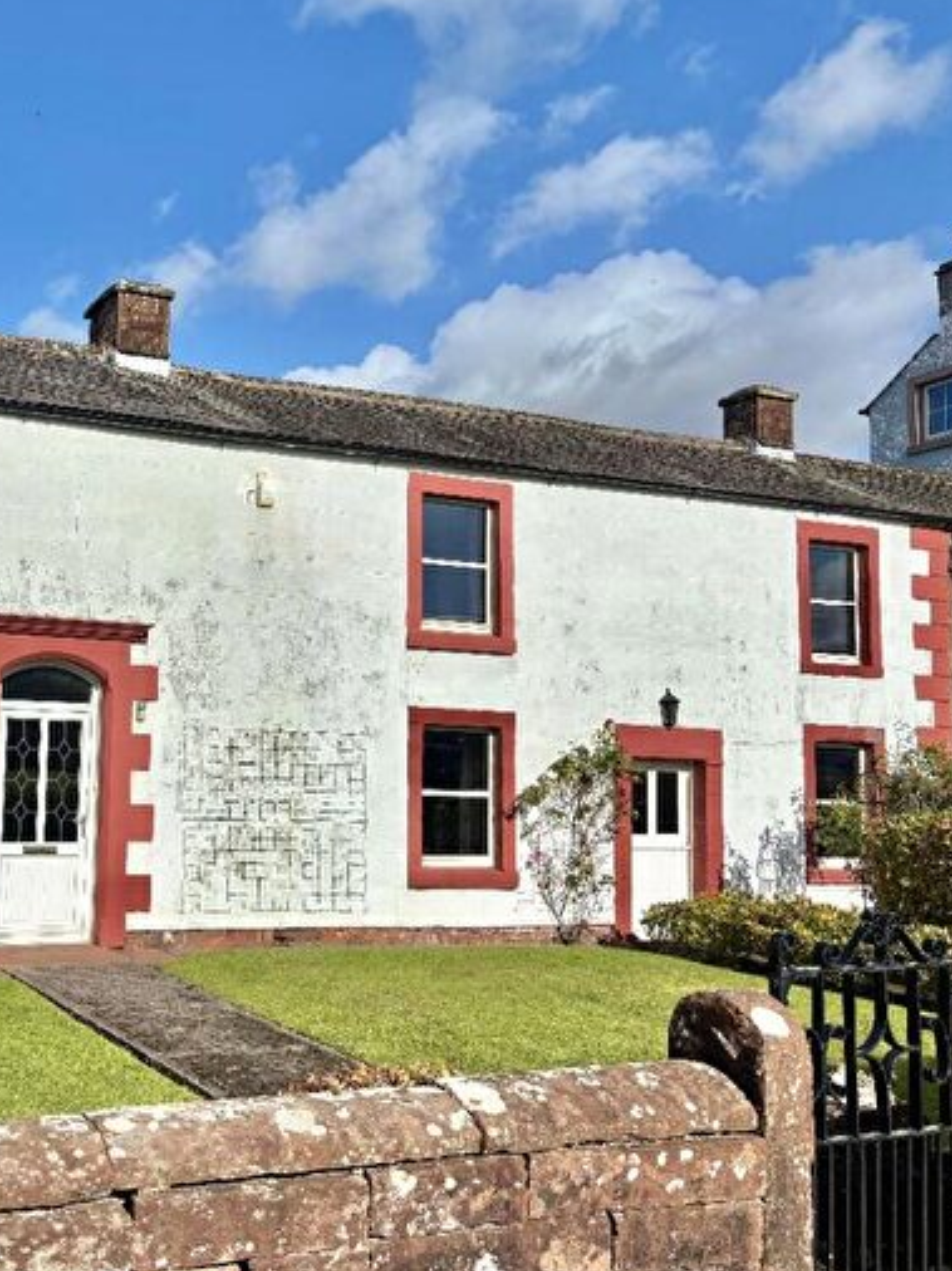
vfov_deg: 51.4
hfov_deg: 37.8
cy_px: 634
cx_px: 158
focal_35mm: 36
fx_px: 1321
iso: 50
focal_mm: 5.96
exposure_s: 1/10989
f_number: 1.6
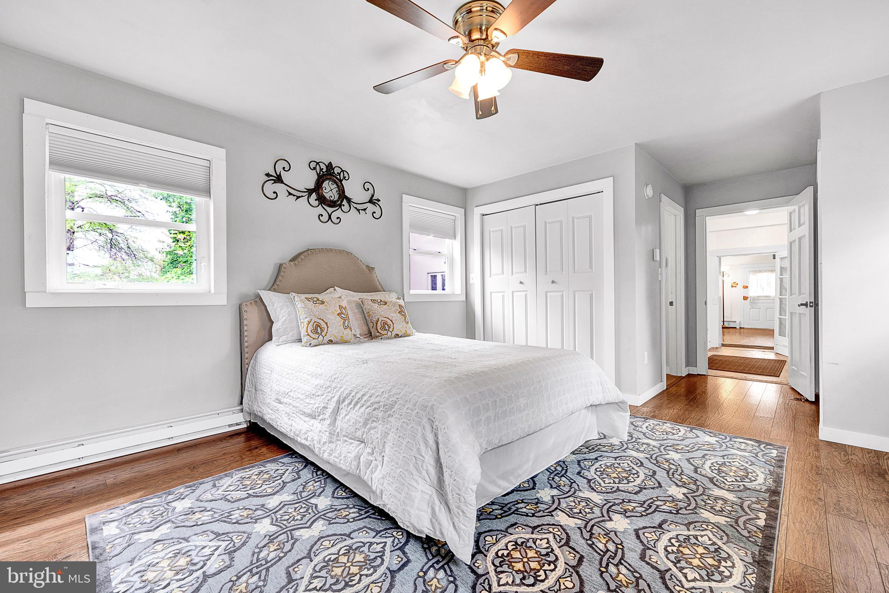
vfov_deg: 81.2
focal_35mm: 14
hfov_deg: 104.3
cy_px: 296
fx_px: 346
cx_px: 444
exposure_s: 1/4
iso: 200
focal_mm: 14
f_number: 8
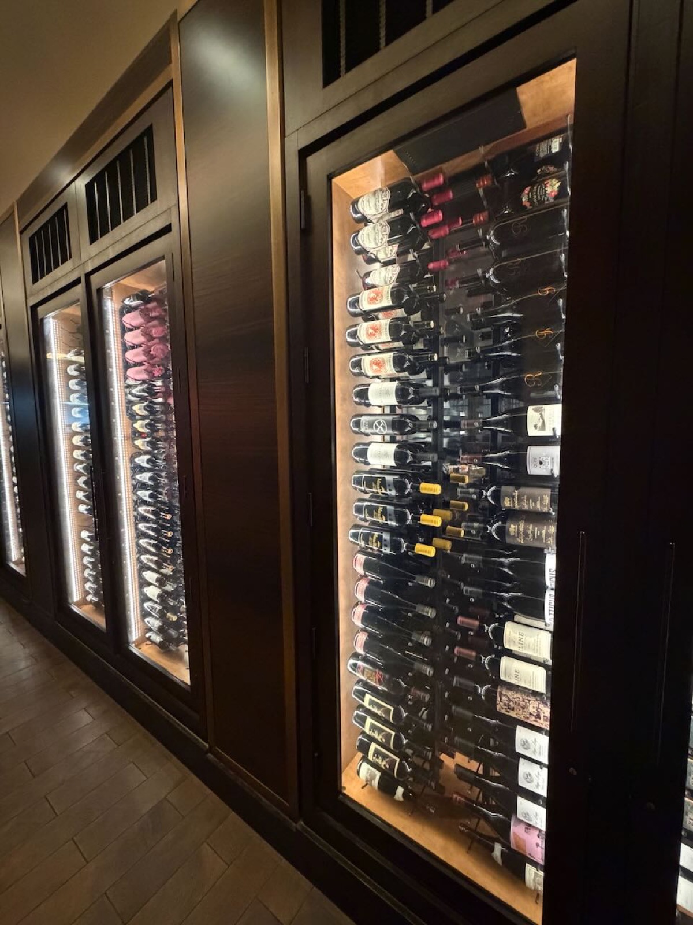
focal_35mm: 14
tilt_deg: -6.1
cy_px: 462
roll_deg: +0.5
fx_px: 374
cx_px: 346
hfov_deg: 85.7
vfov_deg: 102.1
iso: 1250
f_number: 2.2
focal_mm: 2.22
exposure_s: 1/40
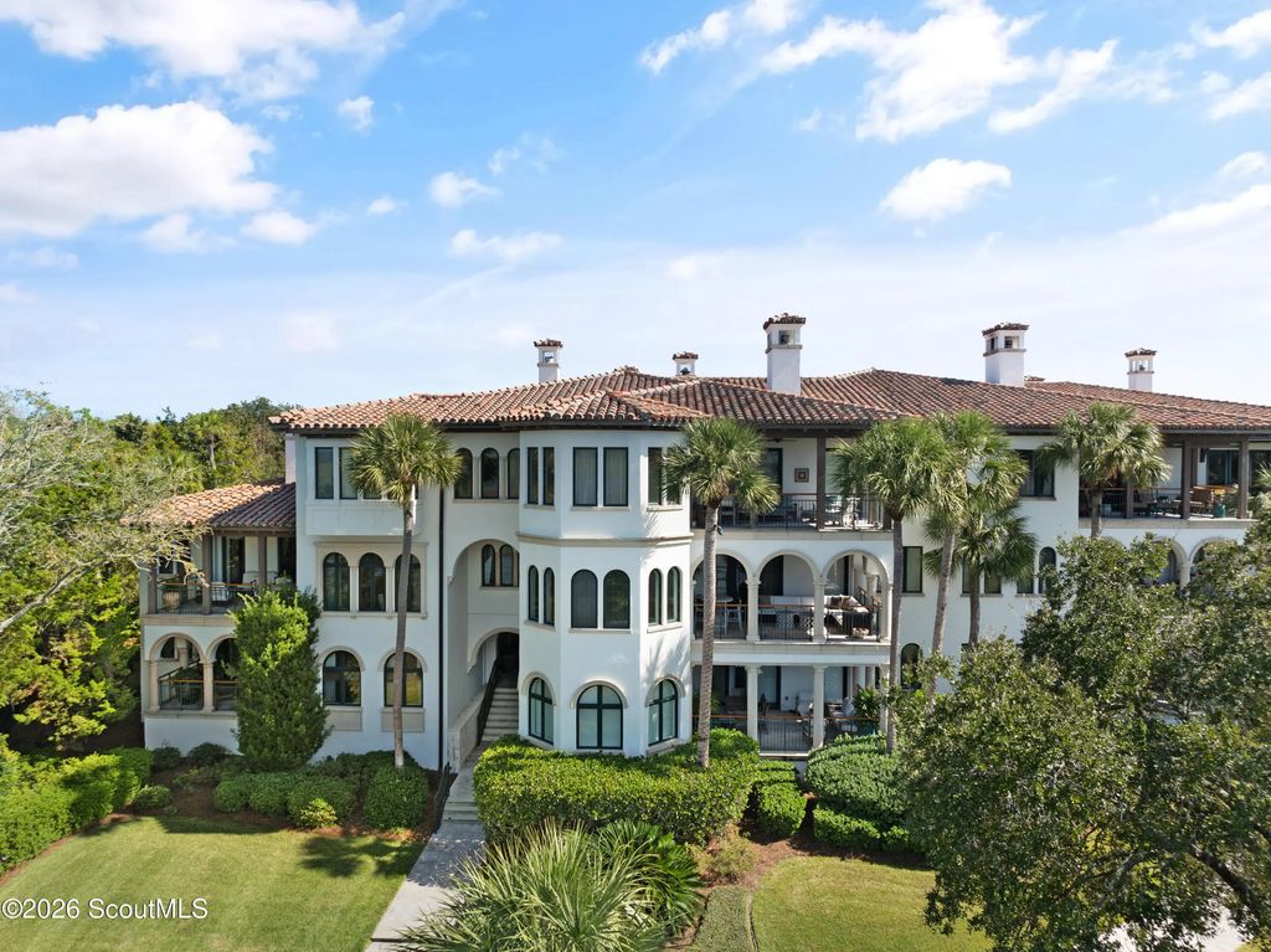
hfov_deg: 71.6
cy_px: 476
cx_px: 636
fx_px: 881
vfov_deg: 56.8
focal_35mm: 24
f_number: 2.8
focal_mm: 12.29
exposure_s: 1/400
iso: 140
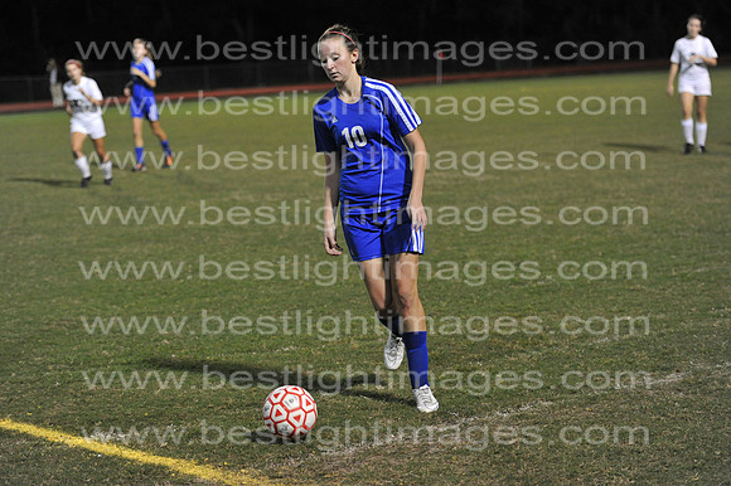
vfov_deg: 13.7
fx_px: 2029
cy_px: 243
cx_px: 366
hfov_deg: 20.4
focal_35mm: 100
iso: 5000
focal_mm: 100
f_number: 3.2
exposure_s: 1/400
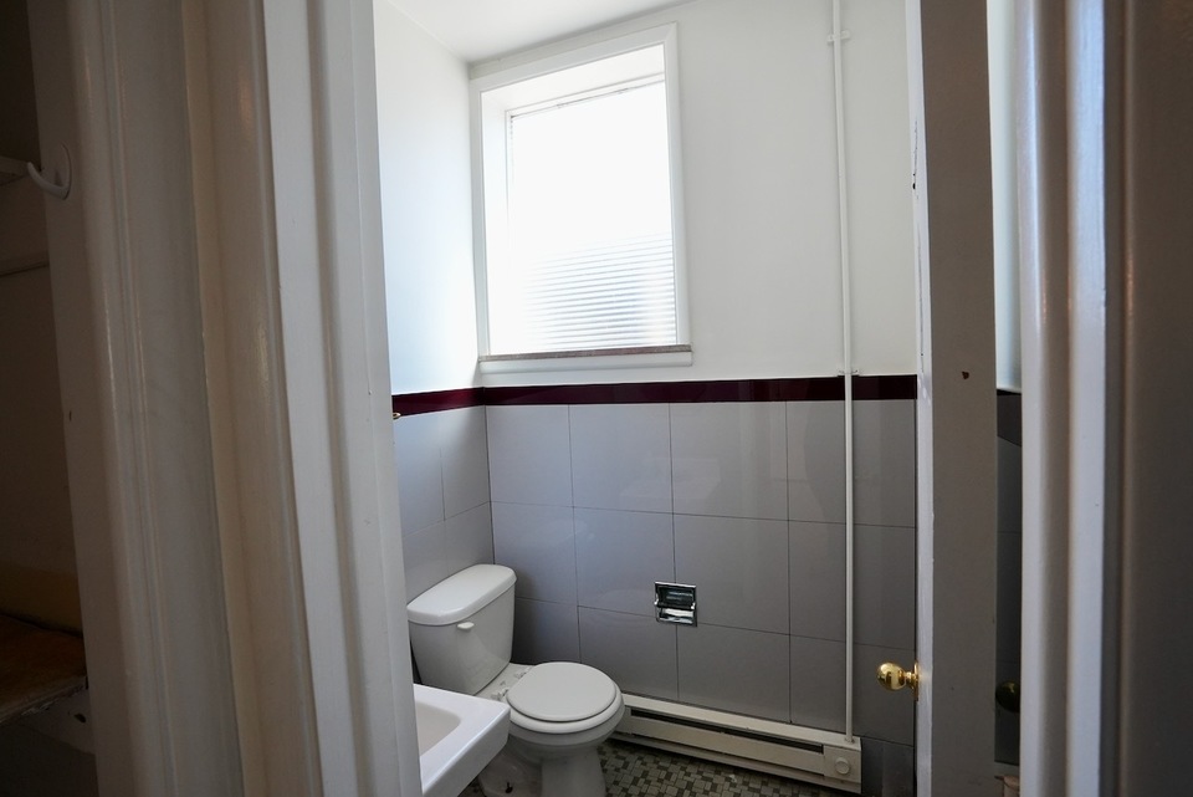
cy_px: 398
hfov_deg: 96.7
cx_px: 596
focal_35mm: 16
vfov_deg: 73.8
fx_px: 530
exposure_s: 1/125
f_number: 11
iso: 2000
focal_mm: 16
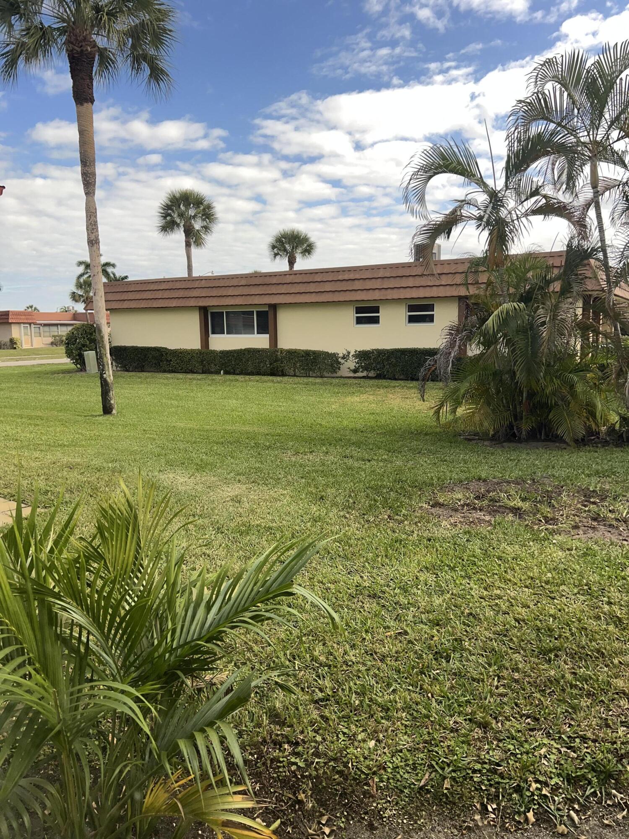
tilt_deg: -6.8
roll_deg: +0.7
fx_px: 630
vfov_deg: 67.3
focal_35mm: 26
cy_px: 420
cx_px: 314
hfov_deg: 53.1
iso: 50
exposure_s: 1/3077
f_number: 1.5
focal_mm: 5.7
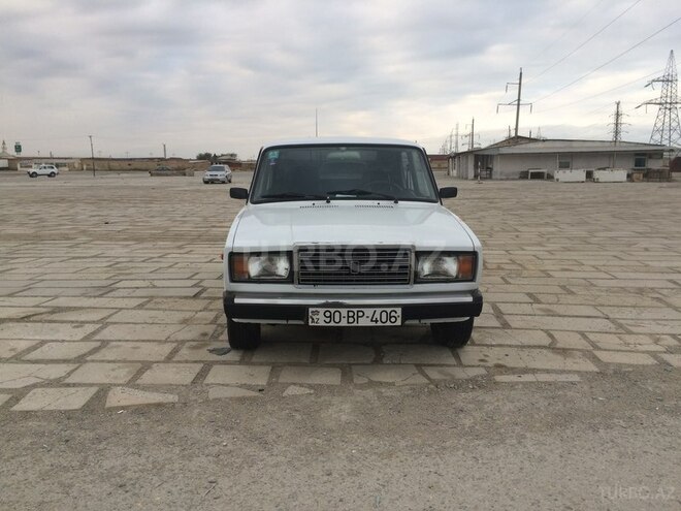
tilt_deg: -8.6
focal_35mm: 29
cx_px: 340
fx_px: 571
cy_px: 256
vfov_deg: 48.2
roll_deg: +1.5
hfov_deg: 61.7
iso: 32
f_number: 2.2
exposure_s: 1/131
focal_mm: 4.15
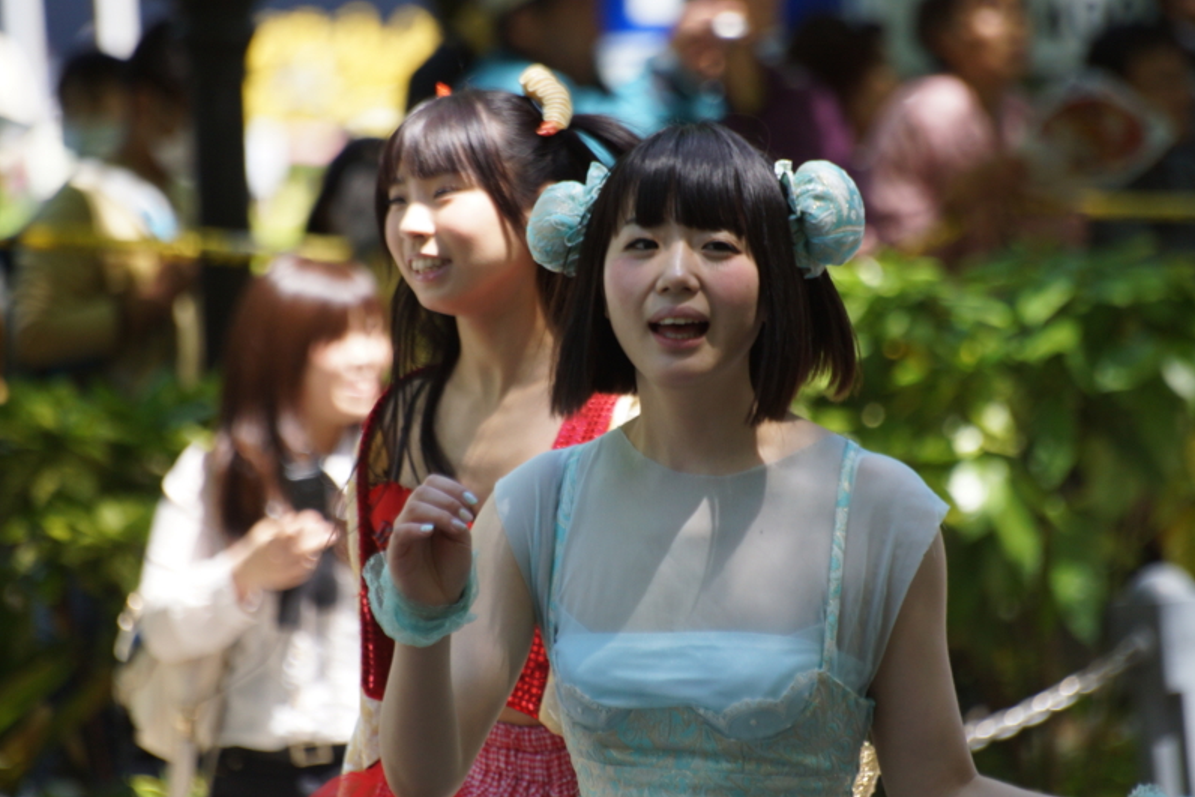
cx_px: 598
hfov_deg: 4.6
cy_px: 398
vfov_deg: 3.0
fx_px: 15006
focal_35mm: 452
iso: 400
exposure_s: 1/500
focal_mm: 300
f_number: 5.6
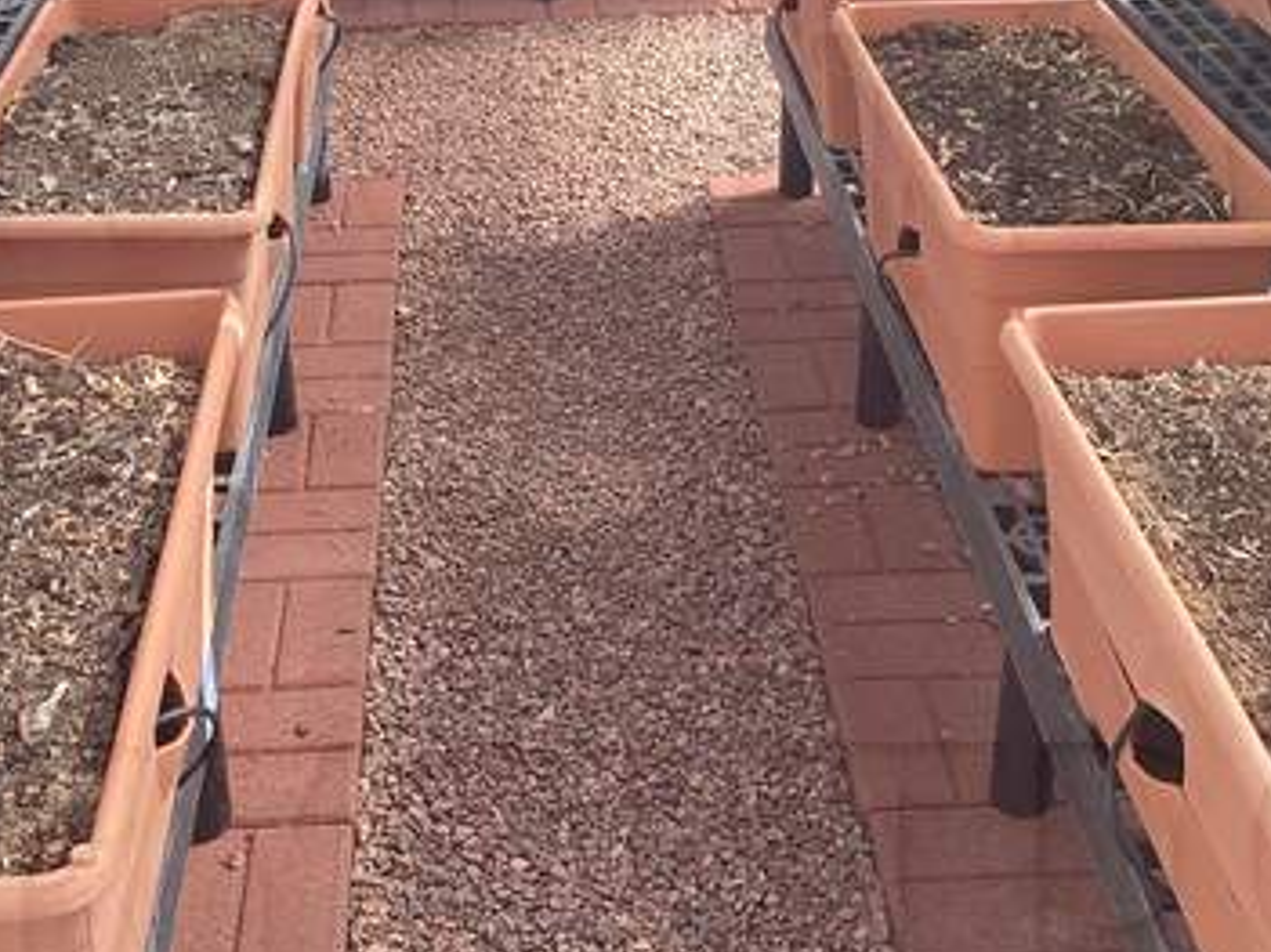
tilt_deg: -24.6
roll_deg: +0.5
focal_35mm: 53
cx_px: 579
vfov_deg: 27.3
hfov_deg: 36.2
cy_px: 282
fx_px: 1945
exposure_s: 1/191
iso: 25
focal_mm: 3.3
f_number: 2.4
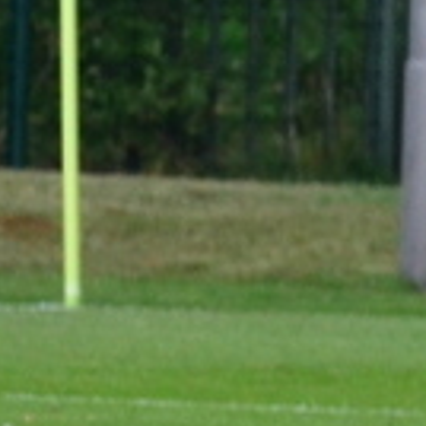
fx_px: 26215
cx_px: 1466
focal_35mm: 1883
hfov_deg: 0.9
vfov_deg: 0.9
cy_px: 132
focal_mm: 165
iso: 800
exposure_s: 1/800
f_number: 6.3
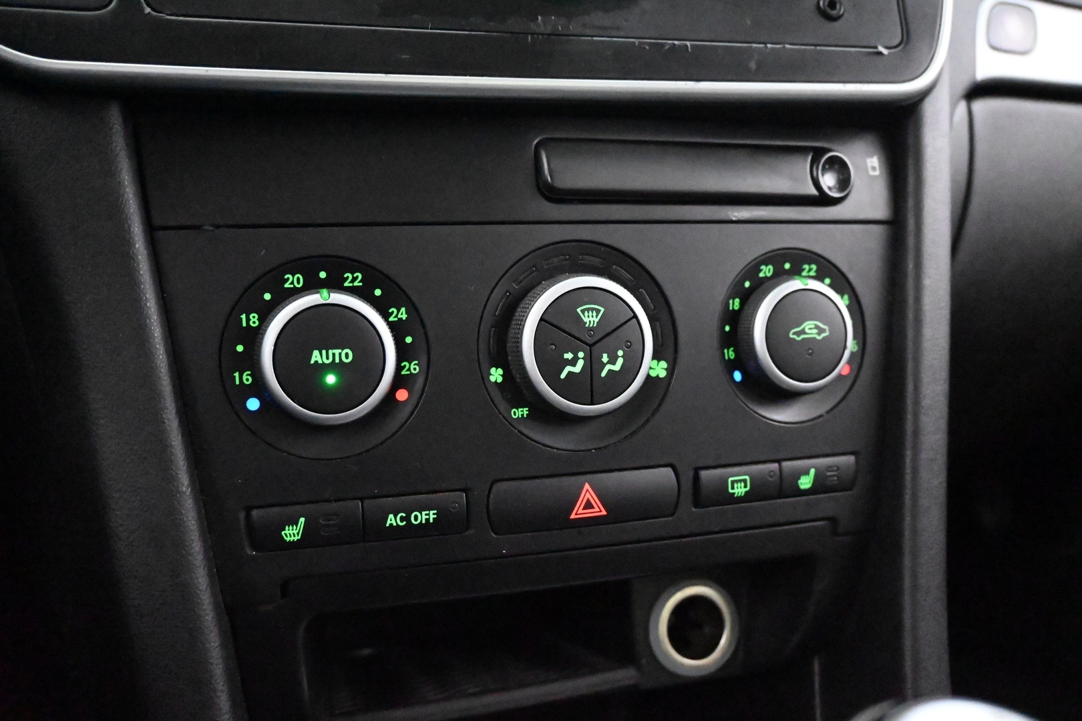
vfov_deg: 41.7
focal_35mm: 32
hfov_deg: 59.5
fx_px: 947
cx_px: 541
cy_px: 360
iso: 25600
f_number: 4
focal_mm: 21
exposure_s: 1/30
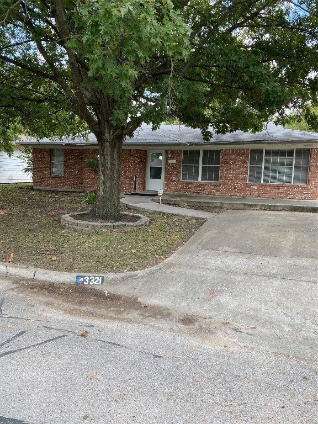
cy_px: 212
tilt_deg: -6.1
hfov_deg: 53.1
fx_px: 318
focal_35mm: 26
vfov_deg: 67.3
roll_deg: -2.0
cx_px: 159
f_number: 1.8
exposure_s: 1/256
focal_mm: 4.25
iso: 32
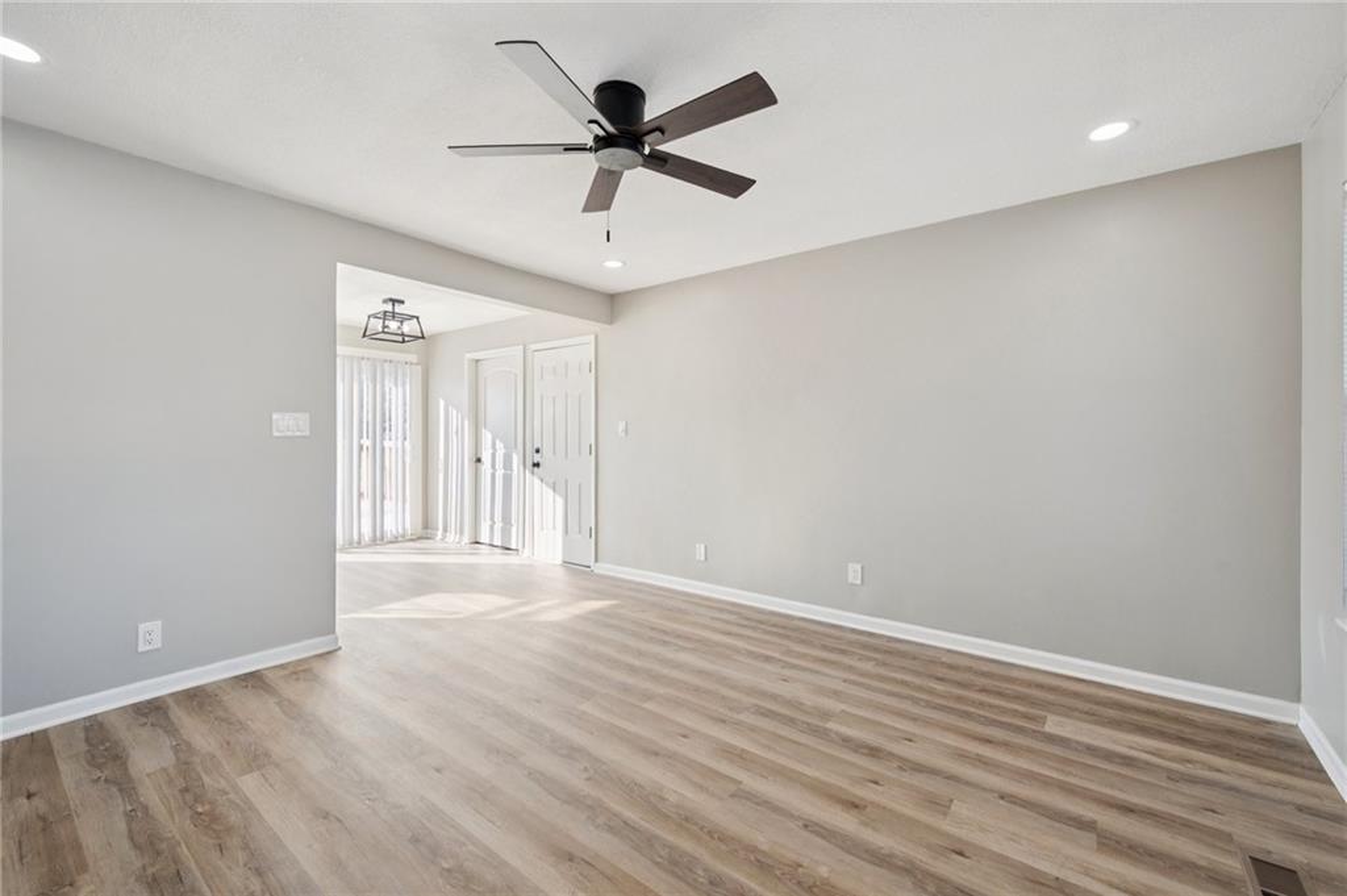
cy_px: 448
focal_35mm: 14
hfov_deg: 102.3
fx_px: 542
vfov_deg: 79.1
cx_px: 674
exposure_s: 1/200
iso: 640
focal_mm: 14.5
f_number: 6.3
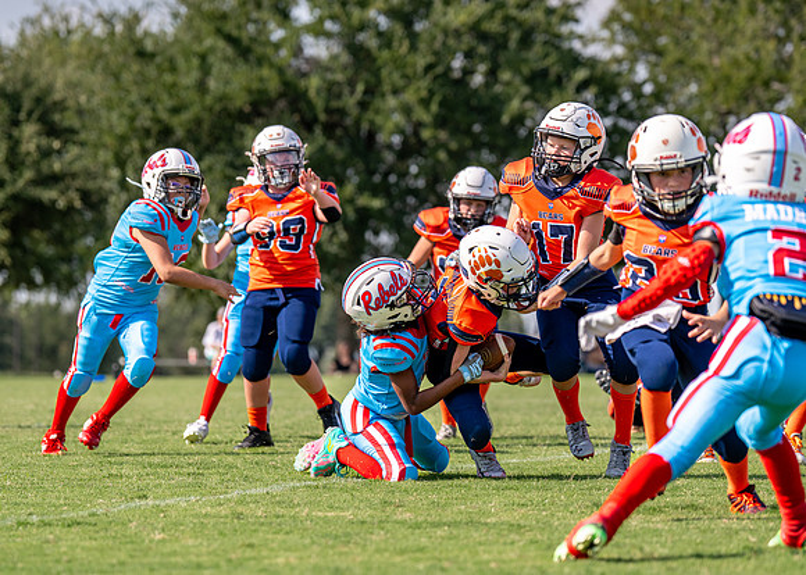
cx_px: 441
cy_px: 275
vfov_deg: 8.0
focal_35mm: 180
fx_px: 4125
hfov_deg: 11.2
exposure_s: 1/2500
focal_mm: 122
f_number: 2.8
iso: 125
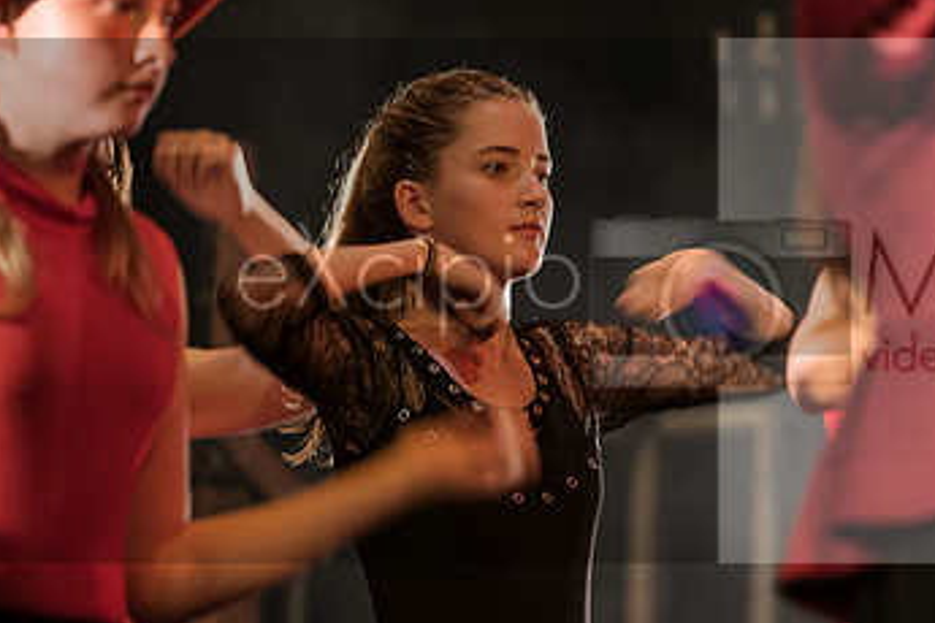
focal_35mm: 281
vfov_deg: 4.9
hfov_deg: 7.3
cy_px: 335
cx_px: 835
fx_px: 7298
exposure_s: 1/80
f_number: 2.8
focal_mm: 146
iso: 1000
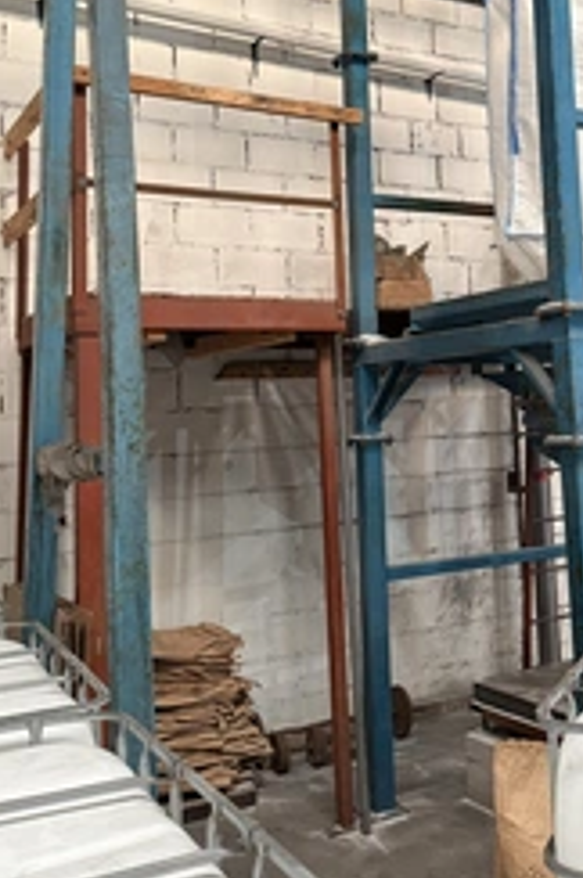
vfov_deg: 46.6
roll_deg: +2.0
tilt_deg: +8.6
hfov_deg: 32.1
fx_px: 999
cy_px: 281
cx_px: 417
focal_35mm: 41
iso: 400
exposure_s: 1/50
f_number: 1.78
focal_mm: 6.76
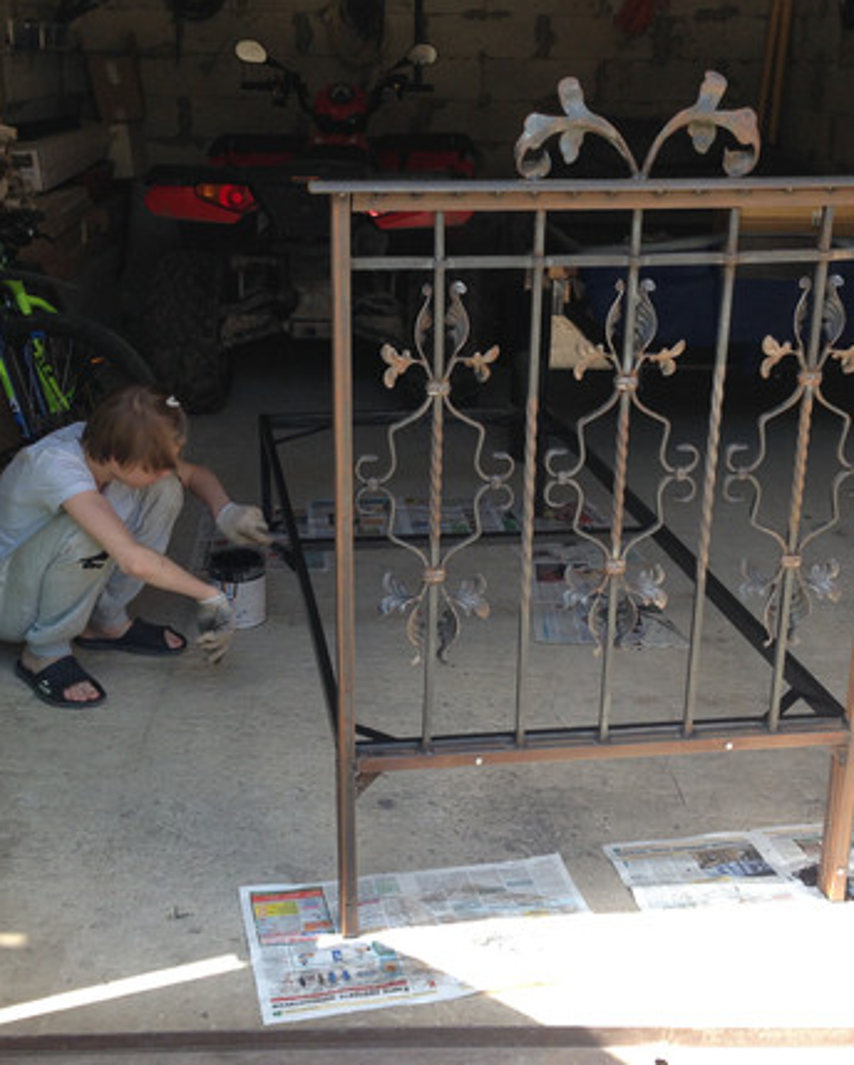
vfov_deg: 38.7
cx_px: 415
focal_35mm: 48
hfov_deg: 31.5
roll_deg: -1.3
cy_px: 514
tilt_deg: -17.3
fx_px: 1514
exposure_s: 1/186
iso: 50
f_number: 2.4
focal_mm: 4.12
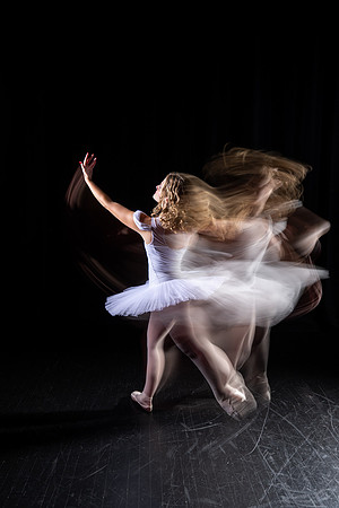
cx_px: 170
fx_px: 339
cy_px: 254
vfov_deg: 73.7
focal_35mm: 24
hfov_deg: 53.1
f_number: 4.5
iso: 100
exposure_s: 1
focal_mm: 24
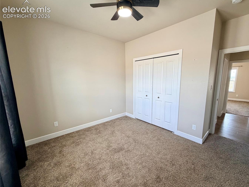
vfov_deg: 81.7
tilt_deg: -8.1
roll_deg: +0.9
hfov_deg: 98.0
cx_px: 133
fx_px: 108
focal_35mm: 15
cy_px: 95
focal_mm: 2.22
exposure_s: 1/121
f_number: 2.2
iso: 160
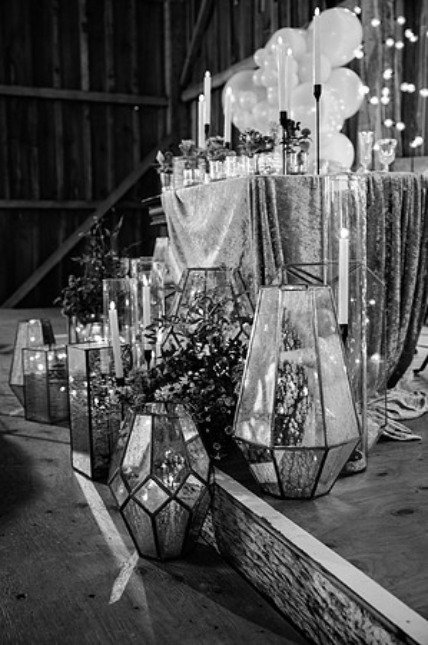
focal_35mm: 39
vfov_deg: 49.6
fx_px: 697
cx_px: 214
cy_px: 322
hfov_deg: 34.1
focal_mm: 39
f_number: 3.5
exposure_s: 1/200
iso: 1250
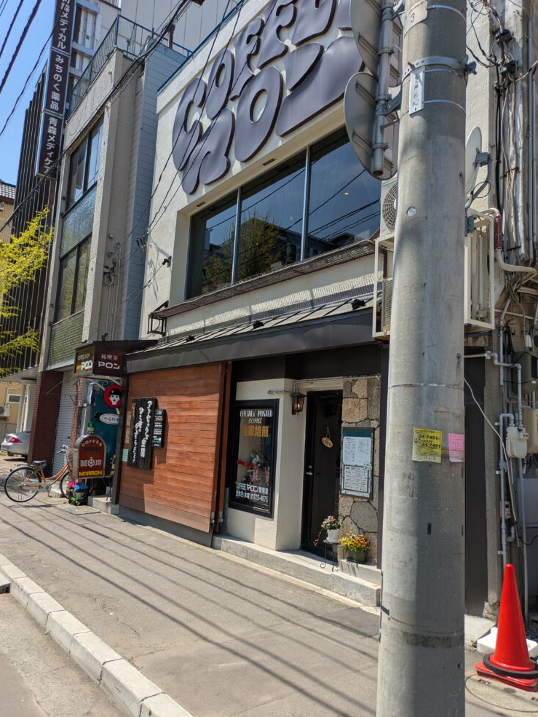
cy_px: 346
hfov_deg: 53.1
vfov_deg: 67.3
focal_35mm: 26
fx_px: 539
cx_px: 270
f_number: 1.89
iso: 47
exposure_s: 1/1733
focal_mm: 5.43
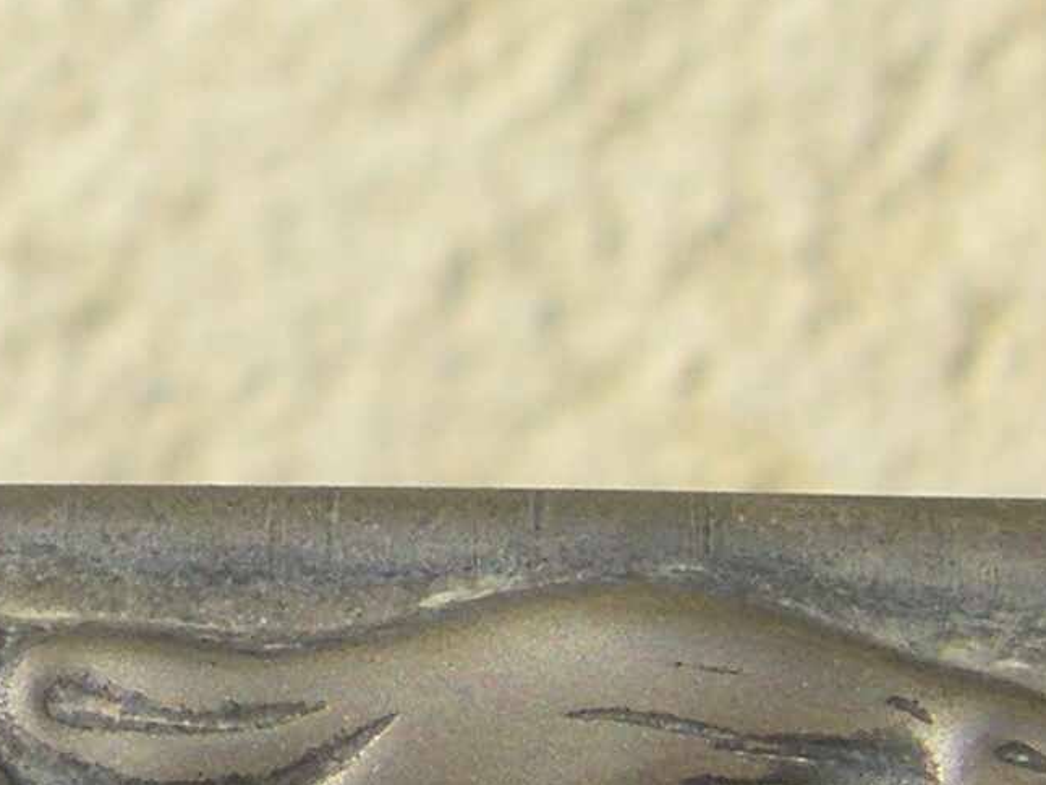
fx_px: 5804
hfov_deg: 10.3
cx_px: 316
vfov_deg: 7.7
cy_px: 338
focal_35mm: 192
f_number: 7
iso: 64
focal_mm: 6.3
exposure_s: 1/250
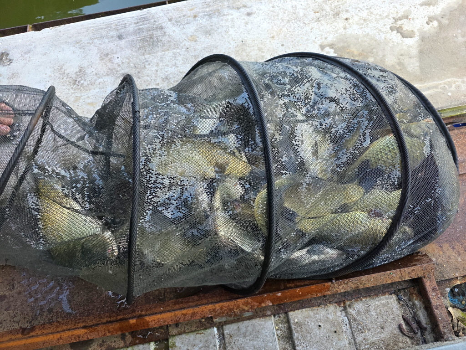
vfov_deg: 58.9
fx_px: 310
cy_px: 175
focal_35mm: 23
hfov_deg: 73.9
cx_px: 233
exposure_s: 1/180
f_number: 1.7
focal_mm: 6.3
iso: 160
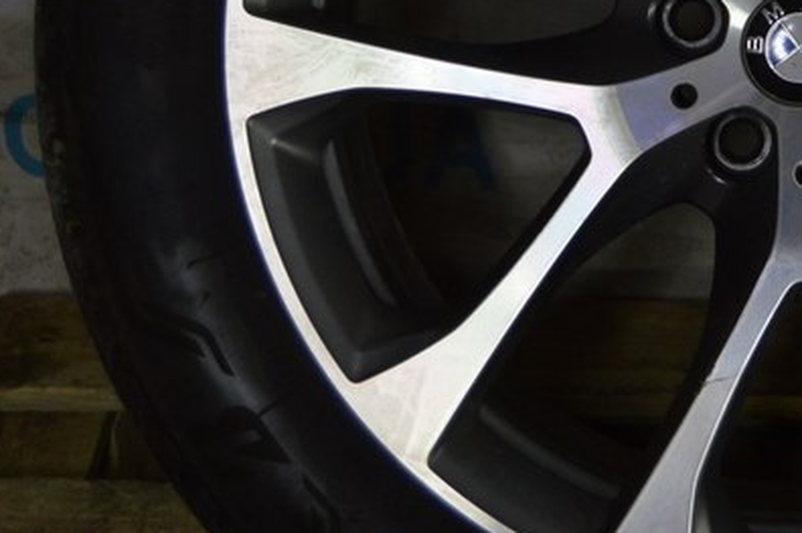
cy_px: -17
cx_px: 796
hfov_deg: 15.3
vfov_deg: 10.3
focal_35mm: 132
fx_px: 2937
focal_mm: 34
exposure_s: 1/60
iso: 800
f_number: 4.5
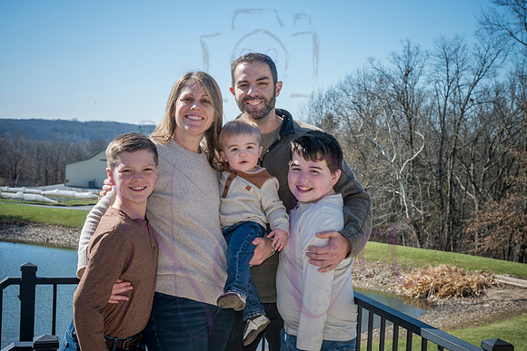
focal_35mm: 58
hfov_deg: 34.5
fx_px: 849
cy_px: 176
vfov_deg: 23.4
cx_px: 264
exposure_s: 1/320
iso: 400
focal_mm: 58
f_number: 13
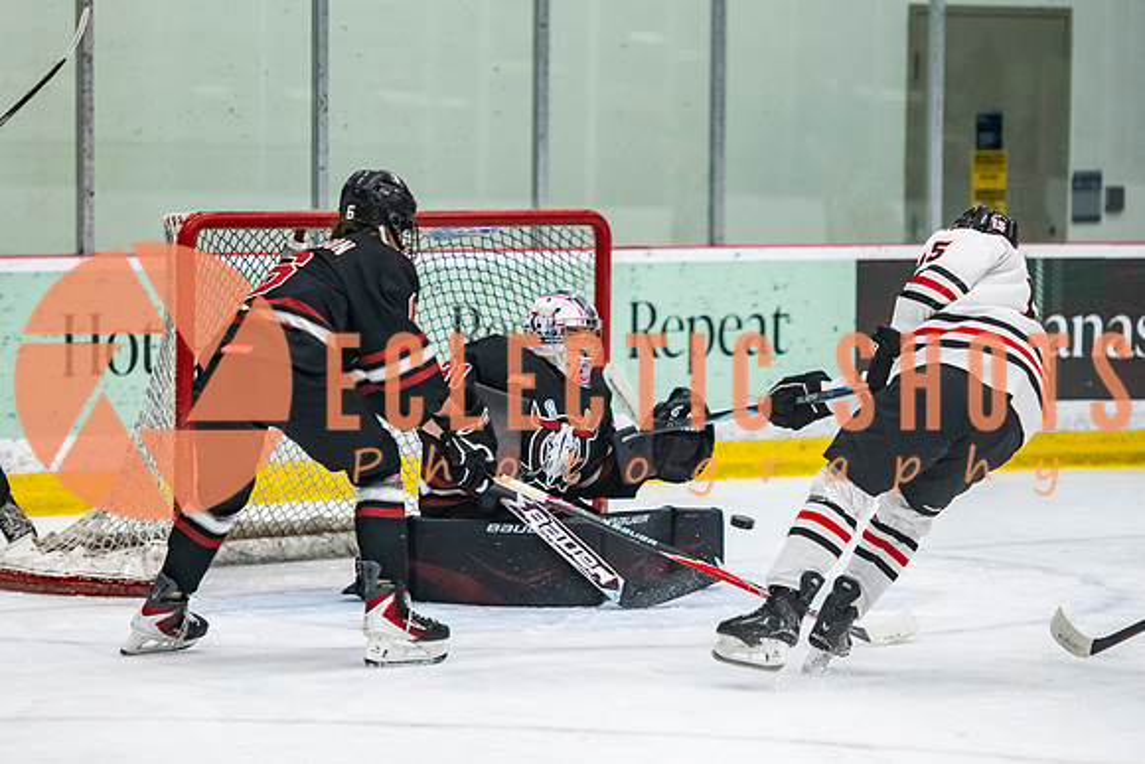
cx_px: 489
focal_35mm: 187
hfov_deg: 11.0
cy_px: 382
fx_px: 5934
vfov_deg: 7.4
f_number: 3.2
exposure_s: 1/800
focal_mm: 135
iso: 2500
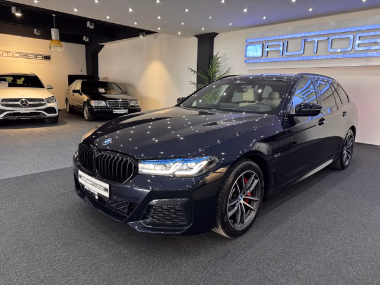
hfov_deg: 71.6
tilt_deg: -11.7
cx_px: 190
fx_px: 263
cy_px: 142
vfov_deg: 56.8
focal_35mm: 24
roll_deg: -1.7
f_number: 1.78
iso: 160
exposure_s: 1/49
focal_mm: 6.76
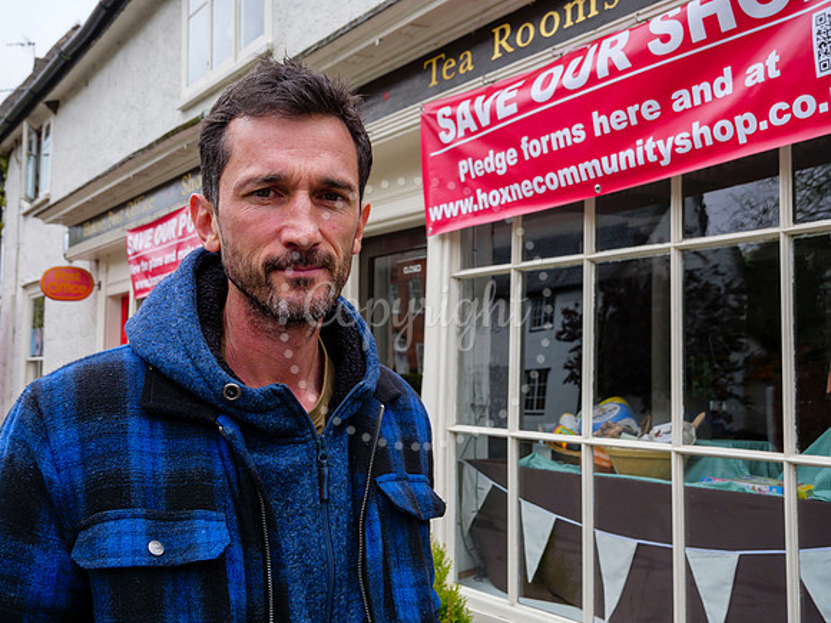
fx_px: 864
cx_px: 416
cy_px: 312
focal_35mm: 36
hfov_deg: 51.4
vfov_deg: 39.7
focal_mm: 18
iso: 200
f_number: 5.6
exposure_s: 1/200
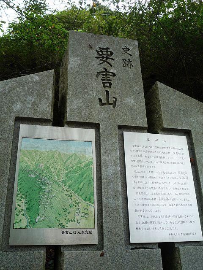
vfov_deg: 51.4
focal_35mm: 36
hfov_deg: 39.7
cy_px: 135
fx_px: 281
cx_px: 102
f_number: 4
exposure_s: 1/125
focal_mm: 6.3
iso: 100
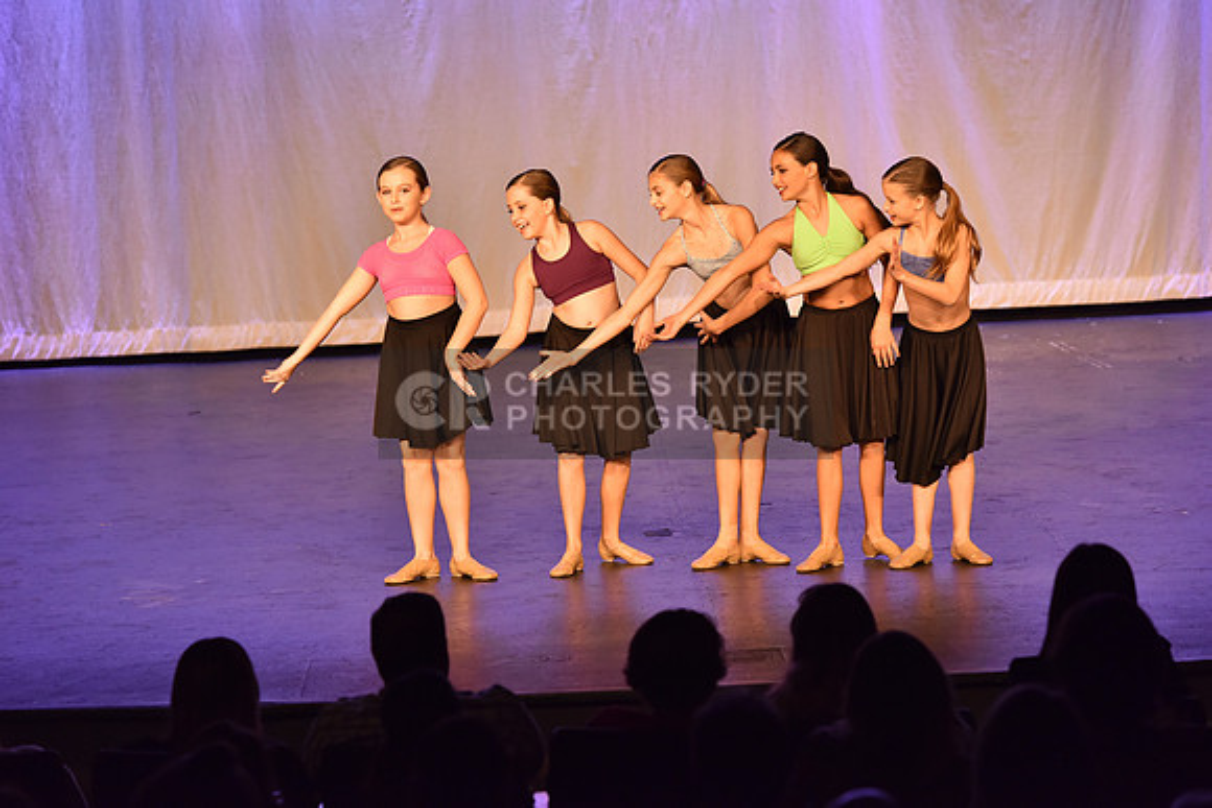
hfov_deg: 13.7
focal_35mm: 150
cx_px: 606
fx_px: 5051
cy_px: 404
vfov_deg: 9.2
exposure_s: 1/250
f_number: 4.5
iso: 2000
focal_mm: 150
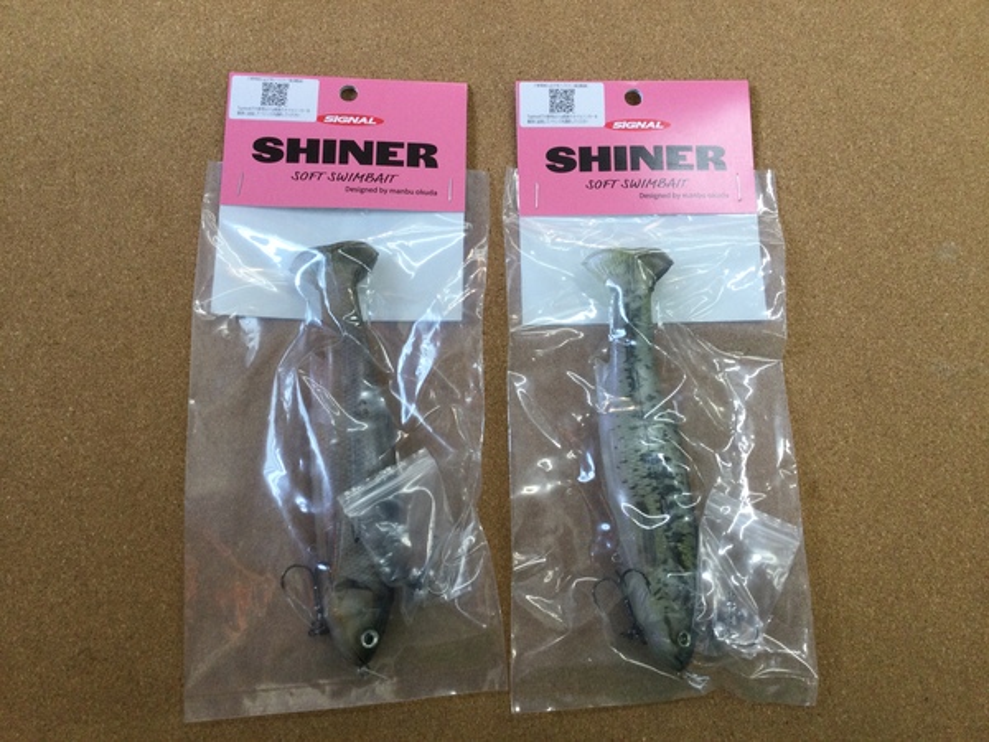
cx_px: 494
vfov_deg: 45.4
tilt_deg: -79.1
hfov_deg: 58.4
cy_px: 371
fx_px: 886
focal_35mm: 31
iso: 25
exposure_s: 1/40
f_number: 2.4
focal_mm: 3.3
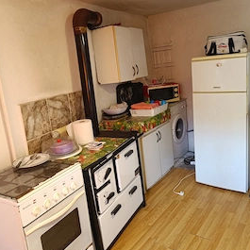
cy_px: 121
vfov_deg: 51.1
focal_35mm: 32
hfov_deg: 51.1
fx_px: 261
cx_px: 124
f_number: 1.88
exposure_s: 1/33.3
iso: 618
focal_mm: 5.59
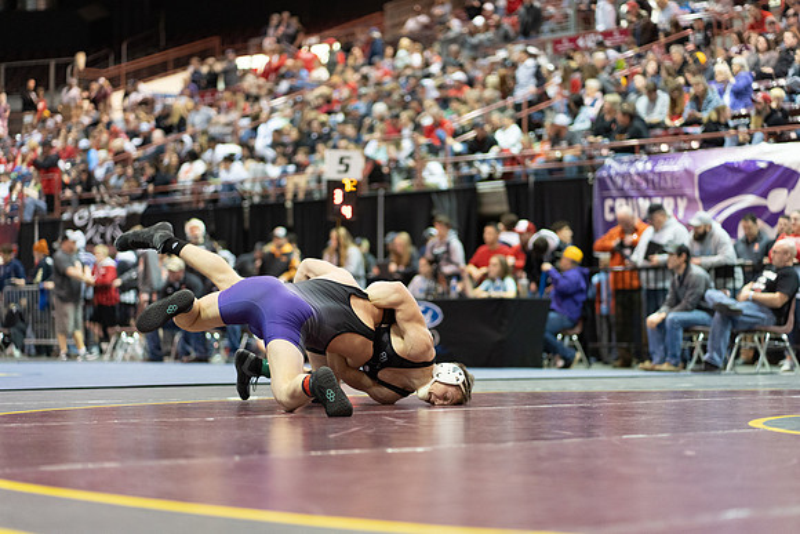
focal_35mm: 85
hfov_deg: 23.9
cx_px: 400
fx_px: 1889
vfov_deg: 16.1
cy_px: 267
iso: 3200
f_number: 1.8
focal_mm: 85
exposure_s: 1/500
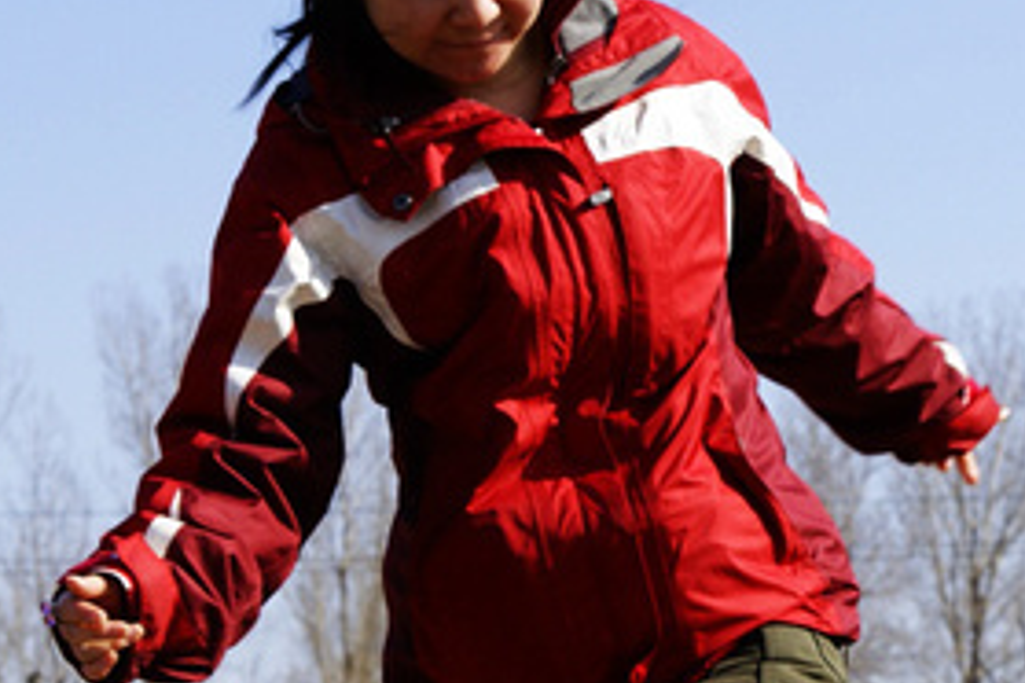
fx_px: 4783
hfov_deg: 12.2
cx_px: 617
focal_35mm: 168
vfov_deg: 8.2
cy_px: 532
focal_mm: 40
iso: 100
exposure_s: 1/250
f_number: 8
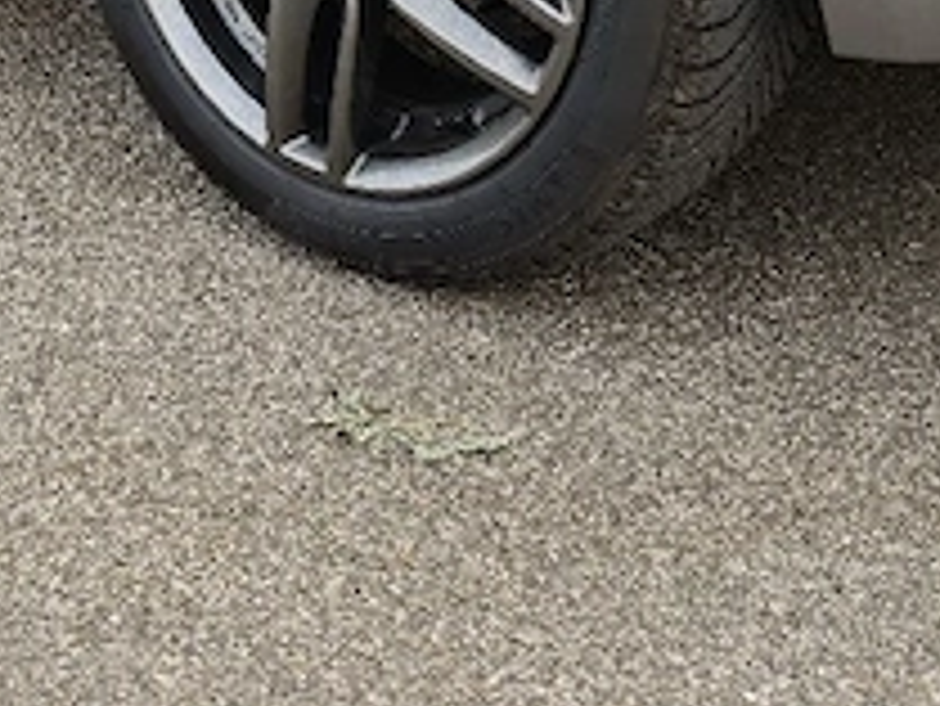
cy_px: -265
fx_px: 1793
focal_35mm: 66
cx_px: 198
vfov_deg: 20.0
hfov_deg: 28.8
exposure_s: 1/200
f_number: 1.67
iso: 50
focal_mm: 6.62
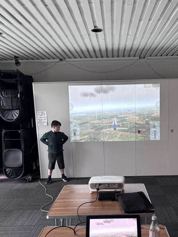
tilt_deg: -10.2
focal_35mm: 34
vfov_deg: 53.4
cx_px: 111
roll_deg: +0.9
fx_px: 233
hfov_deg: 41.5
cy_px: 147
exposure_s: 1/60
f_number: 1.6
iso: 500
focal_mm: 5.96
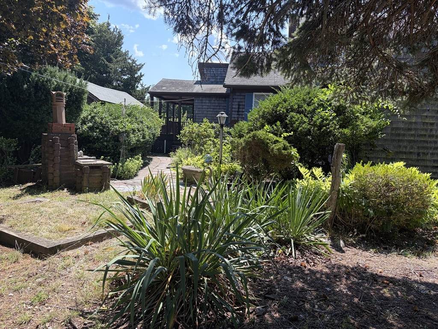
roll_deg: -2.4
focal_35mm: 26
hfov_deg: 67.3
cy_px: 164
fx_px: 329
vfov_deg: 53.1
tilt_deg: -3.3
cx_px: 219
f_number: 1.6
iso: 50
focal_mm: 5.96
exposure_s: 1/1001
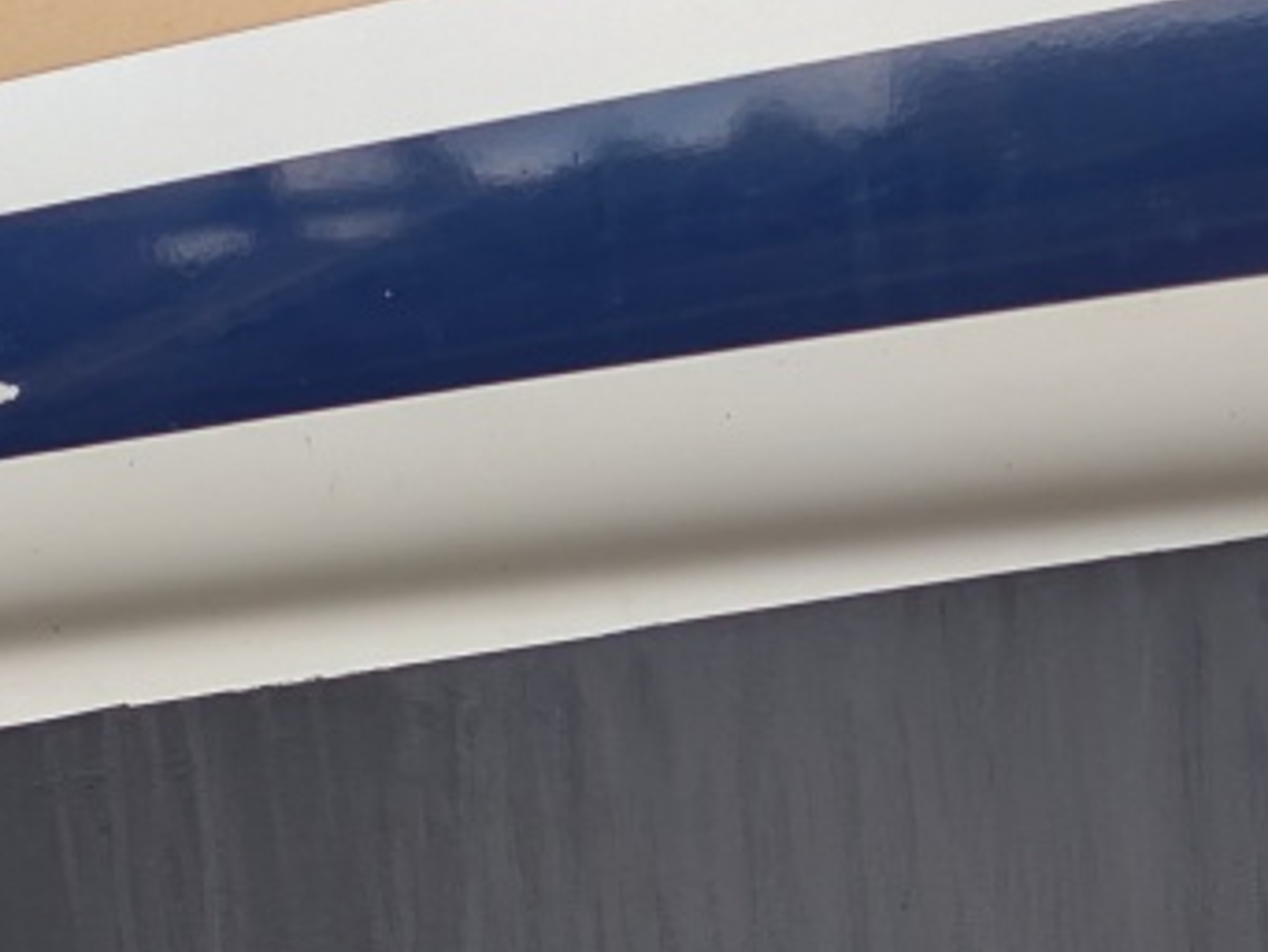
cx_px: 675
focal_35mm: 56
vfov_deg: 20.0
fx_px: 2053
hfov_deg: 34.3
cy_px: 1652
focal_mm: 2.02
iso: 50
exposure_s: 1/809
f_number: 1.7
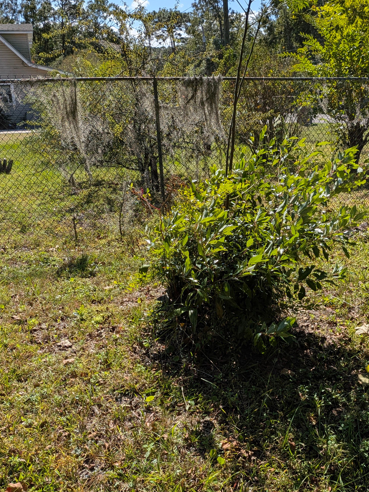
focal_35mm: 37
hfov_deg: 38.5
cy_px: 287
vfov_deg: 49.9
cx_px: 218
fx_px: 526
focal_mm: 4.53
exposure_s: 1/1898
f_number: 1.7
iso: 30
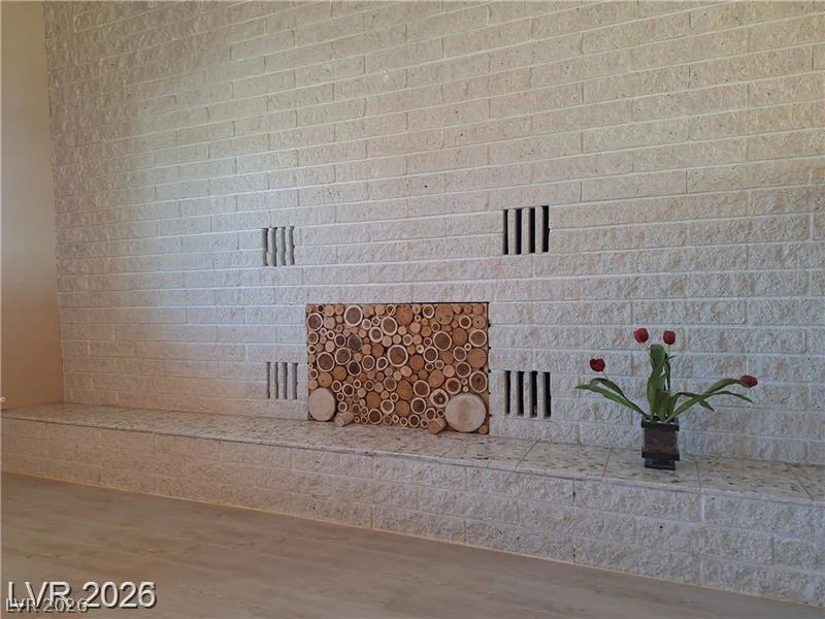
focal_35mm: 23
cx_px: 412
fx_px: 548
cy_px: 310
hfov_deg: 73.9
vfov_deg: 58.9
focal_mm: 5.54
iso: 200
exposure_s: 1/40
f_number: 1.8
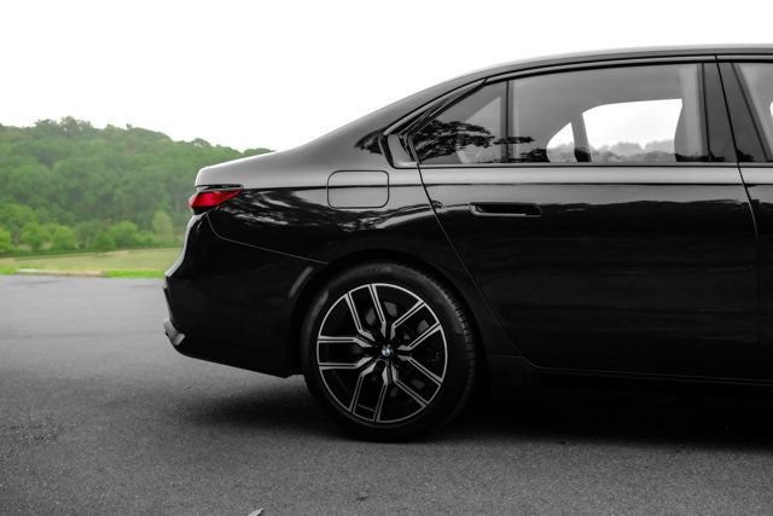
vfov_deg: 26.0
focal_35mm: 52
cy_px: 258
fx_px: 1117
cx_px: 386
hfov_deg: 38.2
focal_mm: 52
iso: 640
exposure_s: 1/640
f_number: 6.3
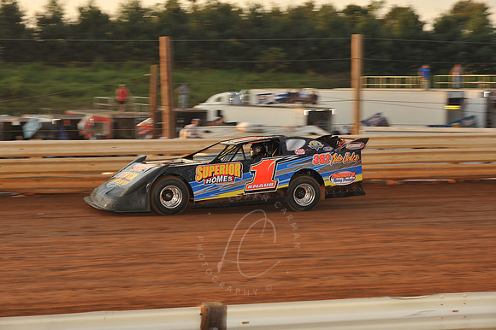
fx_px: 1446
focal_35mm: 105
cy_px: 165
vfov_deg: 13.0
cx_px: 248
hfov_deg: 19.5
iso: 500
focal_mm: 105
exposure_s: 1/320
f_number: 8
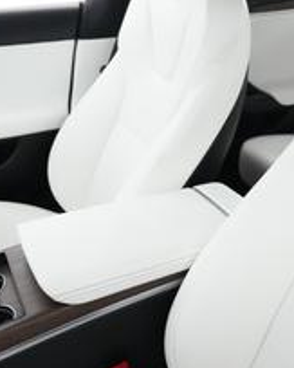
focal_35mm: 50
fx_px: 544
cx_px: 209
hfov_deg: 29.9
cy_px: 166
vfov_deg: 37.3
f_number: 2.8
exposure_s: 1/100
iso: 8000
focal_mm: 17
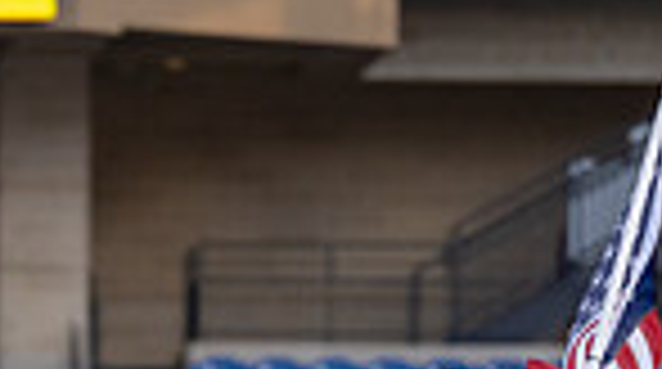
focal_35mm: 830
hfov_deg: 2.6
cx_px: -489
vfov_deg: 1.5
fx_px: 14540
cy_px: 834
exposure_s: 1/1250
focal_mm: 176
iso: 1000
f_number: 4
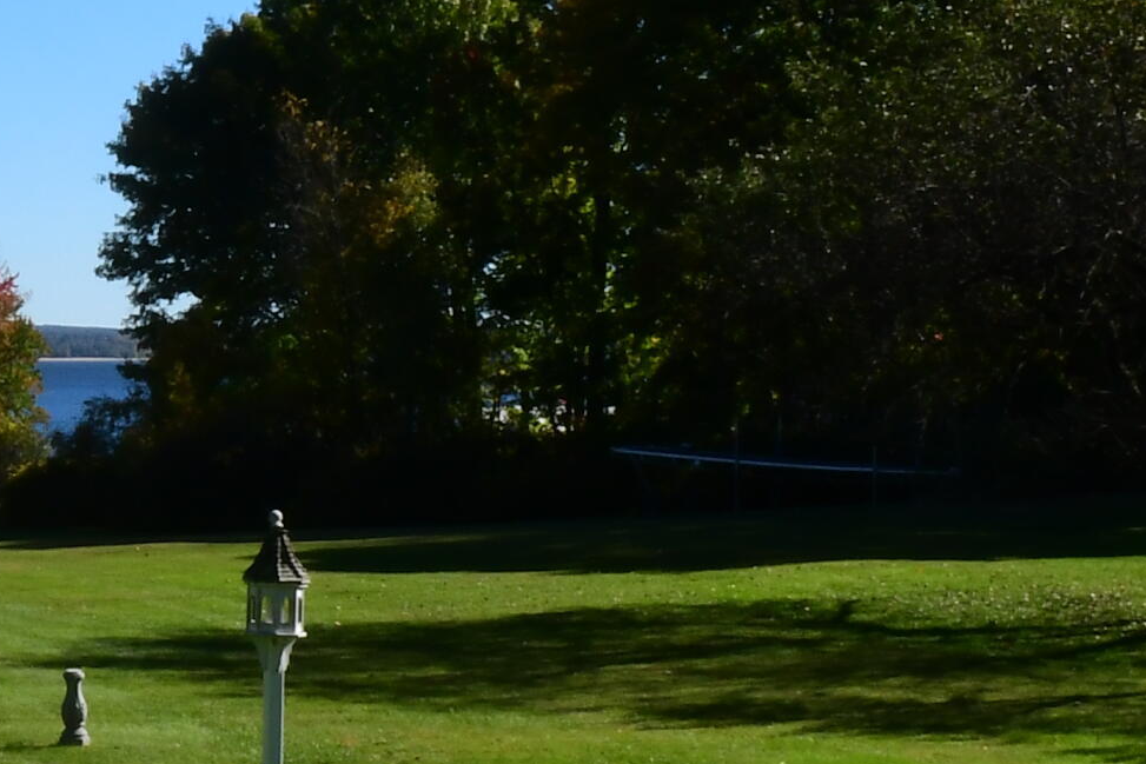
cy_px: 432
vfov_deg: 12.3
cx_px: -399
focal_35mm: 111
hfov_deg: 17.2
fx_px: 3534
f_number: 22
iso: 500
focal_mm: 18
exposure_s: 1/160
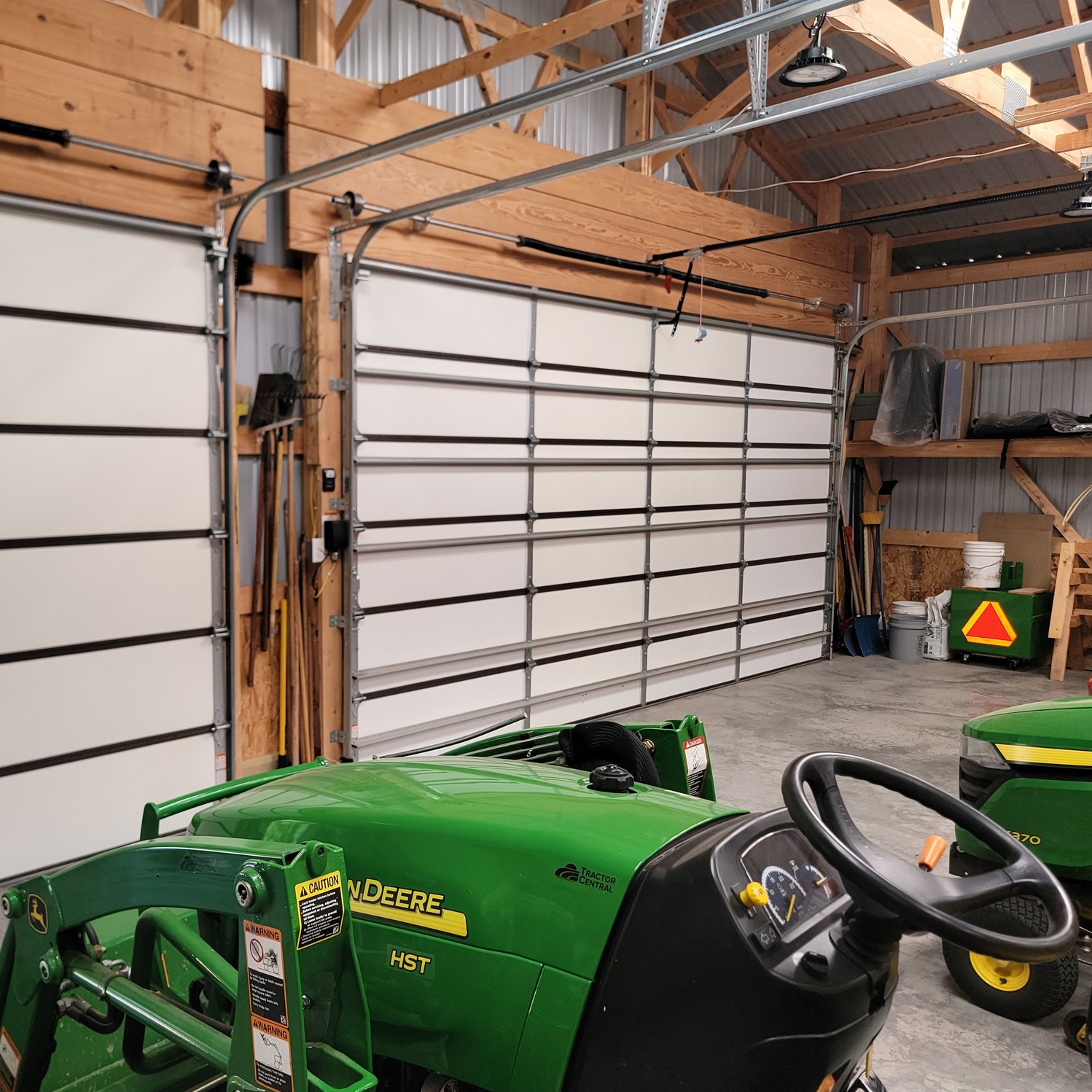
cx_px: 355
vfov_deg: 55.6
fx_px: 1035
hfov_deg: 54.4
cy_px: 553
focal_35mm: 29
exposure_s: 1/60
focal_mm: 6.7
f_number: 1.8
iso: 40
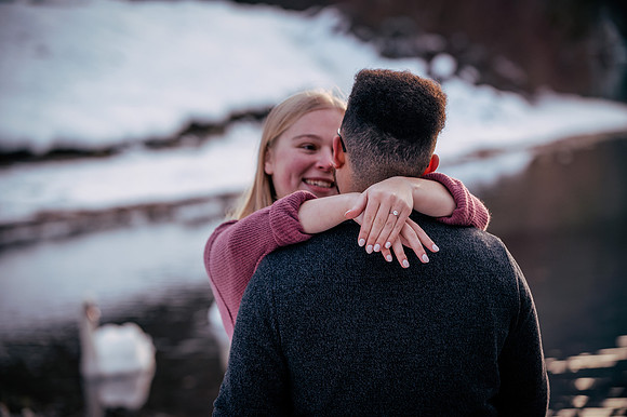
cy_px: 208
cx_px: 314
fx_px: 1915
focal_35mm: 110
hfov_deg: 18.6
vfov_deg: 12.4
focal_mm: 110
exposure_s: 1/640
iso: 250
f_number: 4
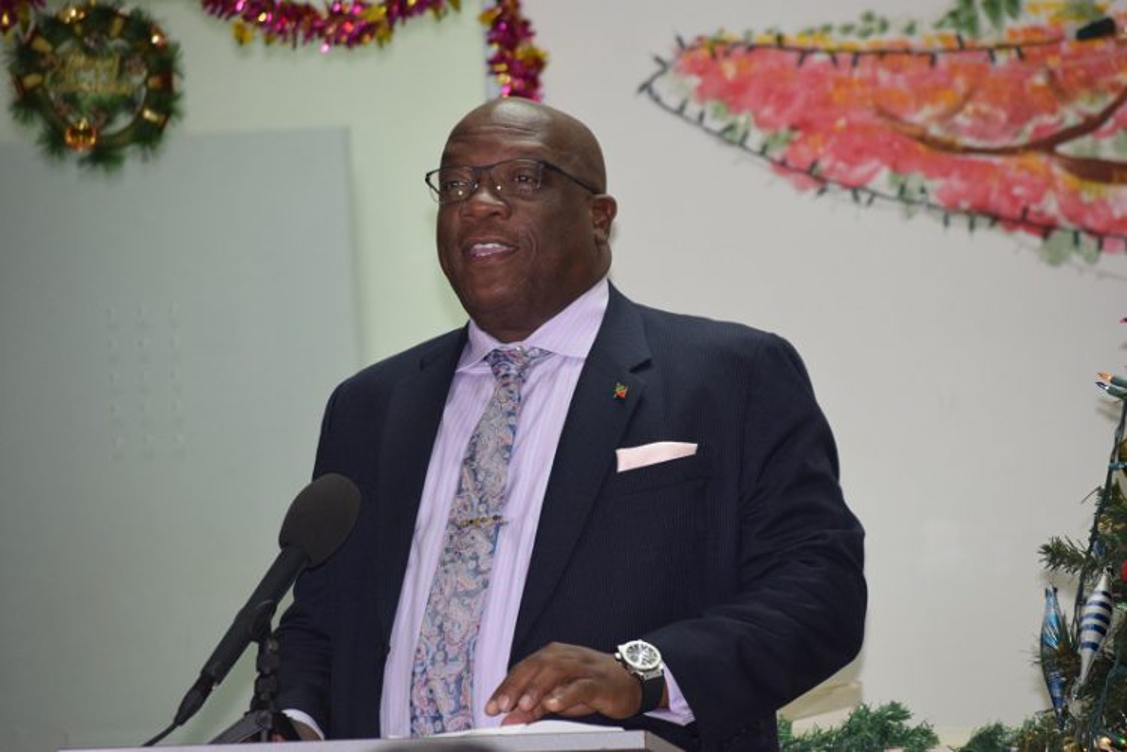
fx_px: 6339
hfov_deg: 10.2
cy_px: 376
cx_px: 564
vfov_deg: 6.8
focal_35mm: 202
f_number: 6.3
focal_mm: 135
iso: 1600
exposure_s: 1/160
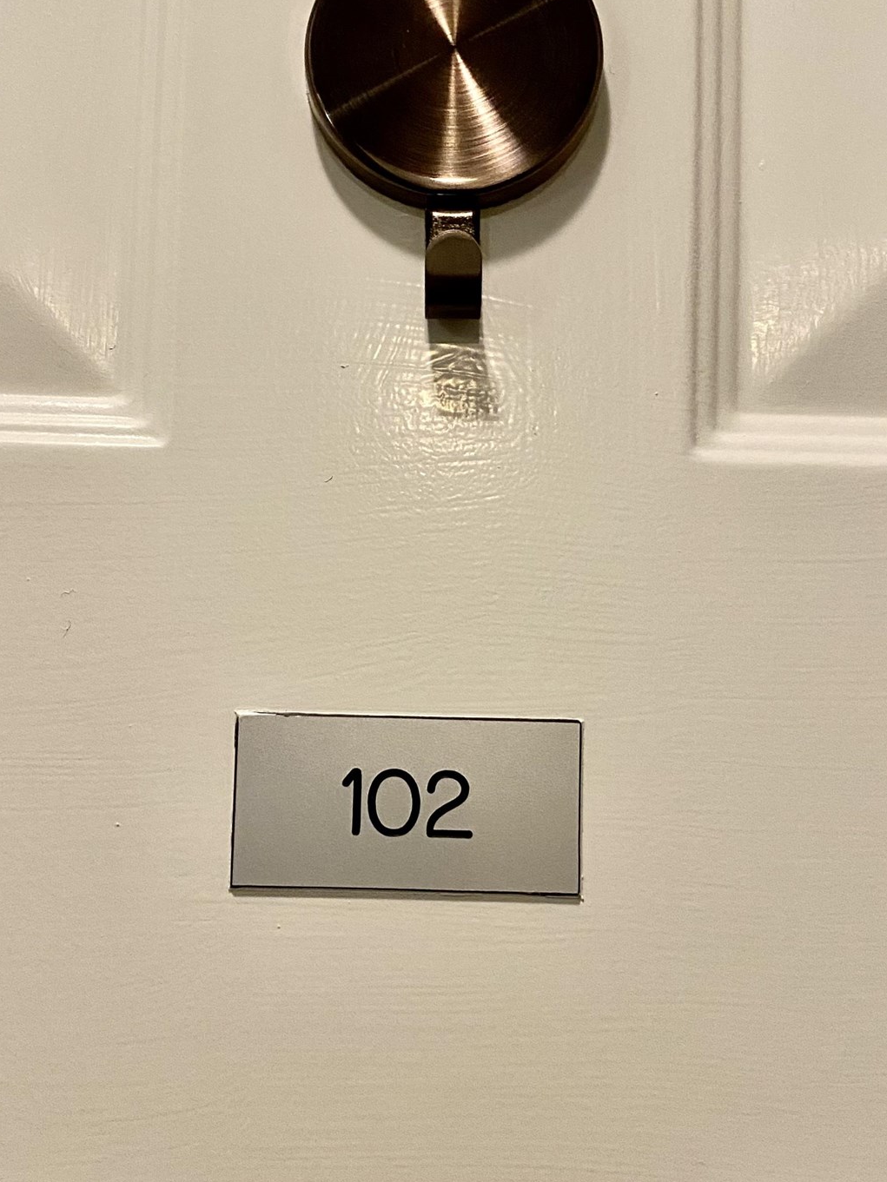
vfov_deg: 42.8
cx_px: 420
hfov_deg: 32.9
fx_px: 1503
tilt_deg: +5.6
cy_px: 684
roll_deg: -2.0
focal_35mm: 44
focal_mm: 4.25
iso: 400
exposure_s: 1/60
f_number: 1.8
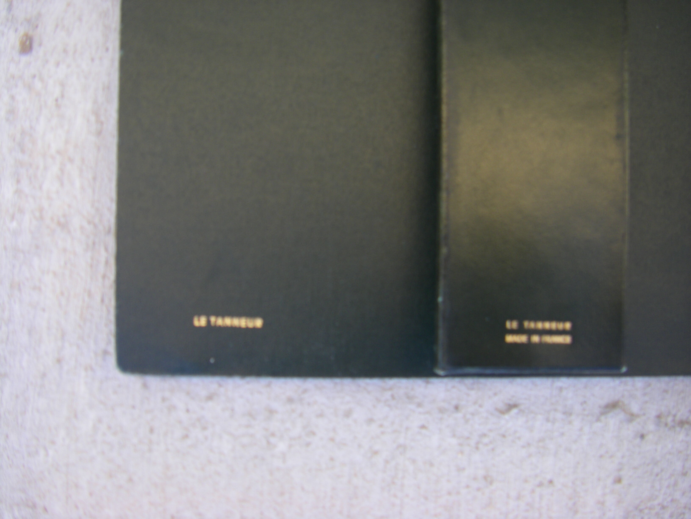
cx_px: 346
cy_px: 260
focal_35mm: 38
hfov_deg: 49.0
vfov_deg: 37.7
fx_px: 759
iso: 64
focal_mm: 6.3
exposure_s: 1/50
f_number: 3.5
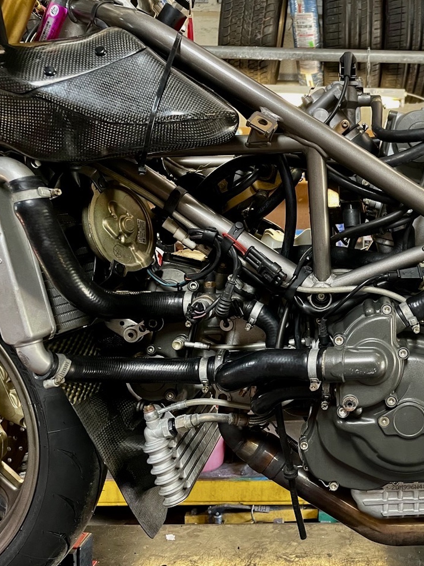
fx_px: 572
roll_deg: -0.5
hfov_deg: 38.2
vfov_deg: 52.6
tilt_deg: -6.5
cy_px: 281
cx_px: 374
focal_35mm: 35
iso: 250
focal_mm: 4.2
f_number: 1.6
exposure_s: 1/50
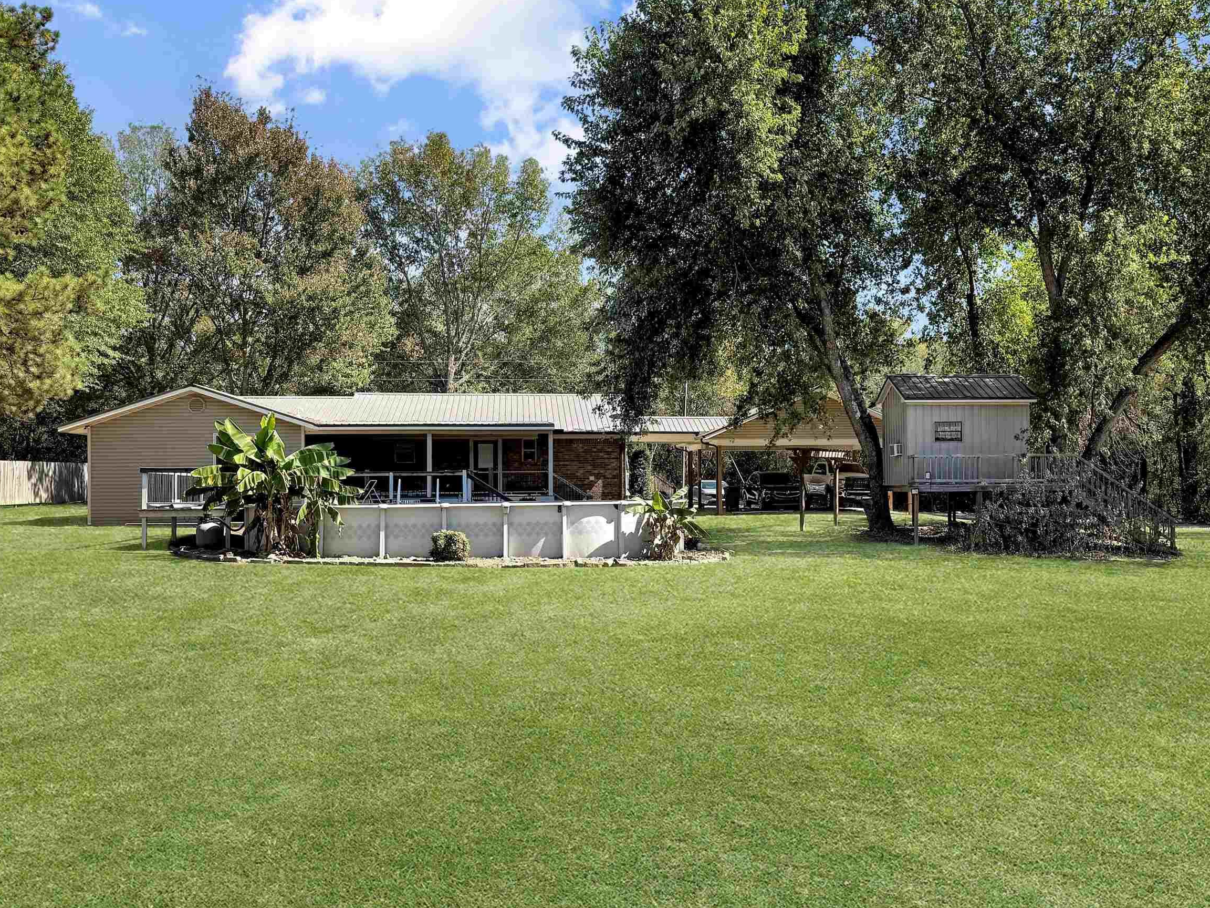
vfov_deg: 44.2
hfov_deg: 56.5
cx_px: 709
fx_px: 1119
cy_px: 450
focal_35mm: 32
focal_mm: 6.76
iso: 80
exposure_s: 1/2299
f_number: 1.78
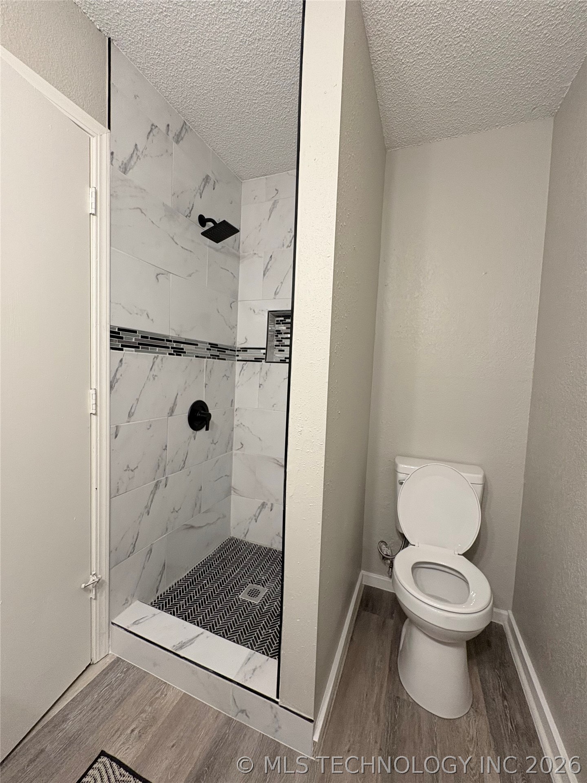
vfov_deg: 102.1
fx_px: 317
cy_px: 392
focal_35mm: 14
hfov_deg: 85.7
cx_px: 294
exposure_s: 1/60
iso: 250
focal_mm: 2.22
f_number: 2.2
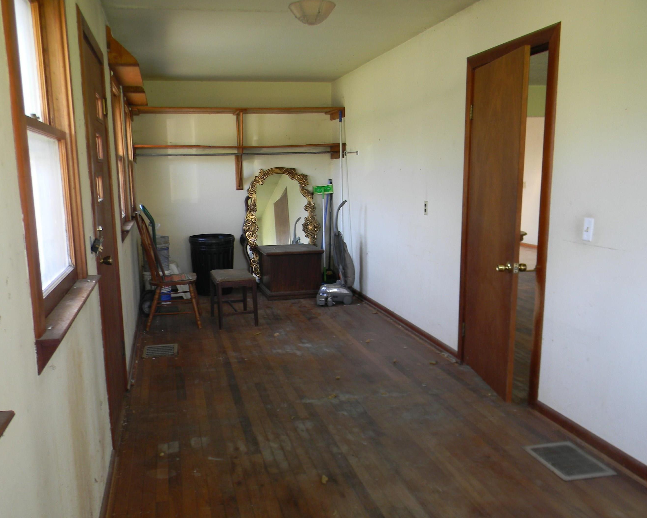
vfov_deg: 45.8
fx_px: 613
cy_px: 278
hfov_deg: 55.6
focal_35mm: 32
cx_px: 303
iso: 80
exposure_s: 1/7.3
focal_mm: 5
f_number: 3.5
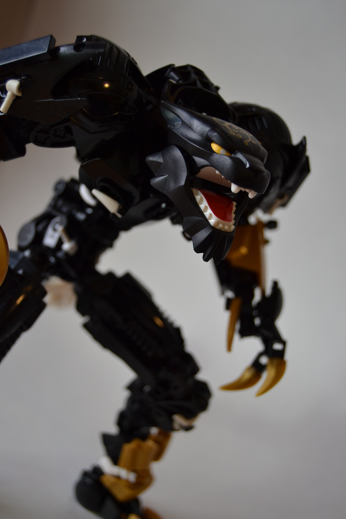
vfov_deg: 41.5
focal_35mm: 48
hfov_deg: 28.4
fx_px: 685
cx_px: 176
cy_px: 263
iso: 500
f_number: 4.2
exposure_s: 1/60
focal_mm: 31
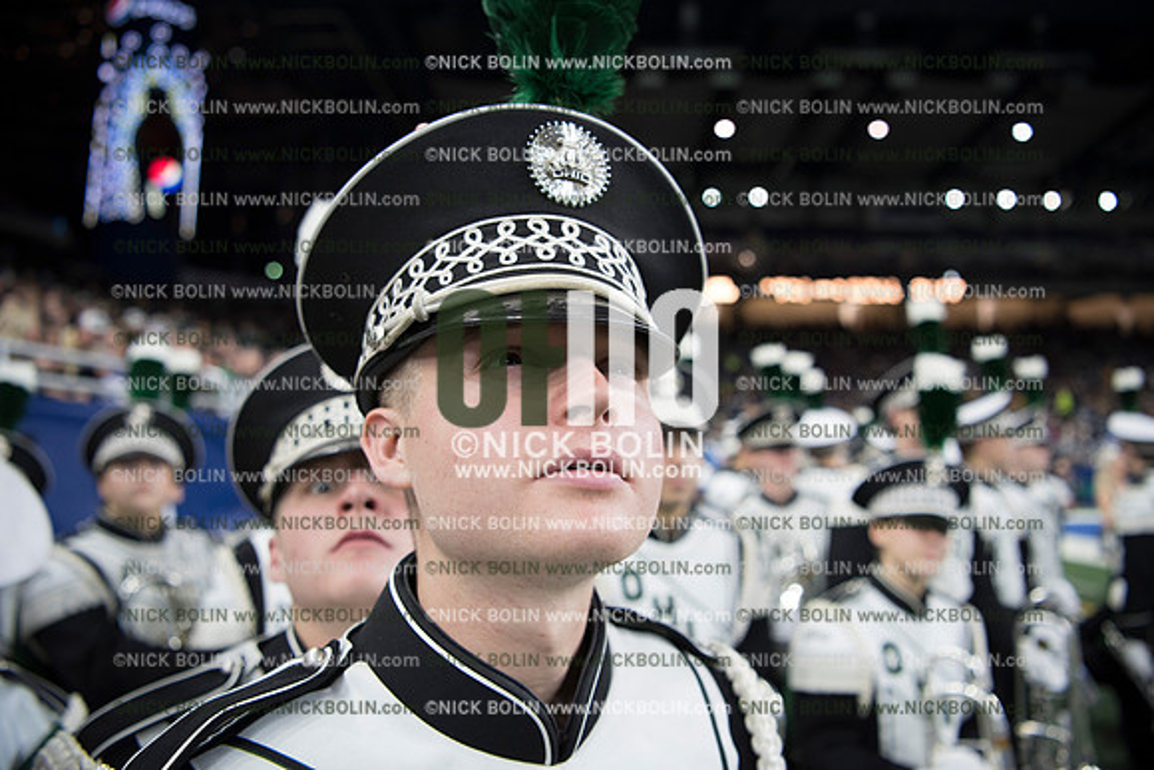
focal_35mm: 24
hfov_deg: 73.7
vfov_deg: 53.2
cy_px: 385
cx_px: 577
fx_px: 769
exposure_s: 1/640
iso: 1250
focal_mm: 24
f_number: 2.8
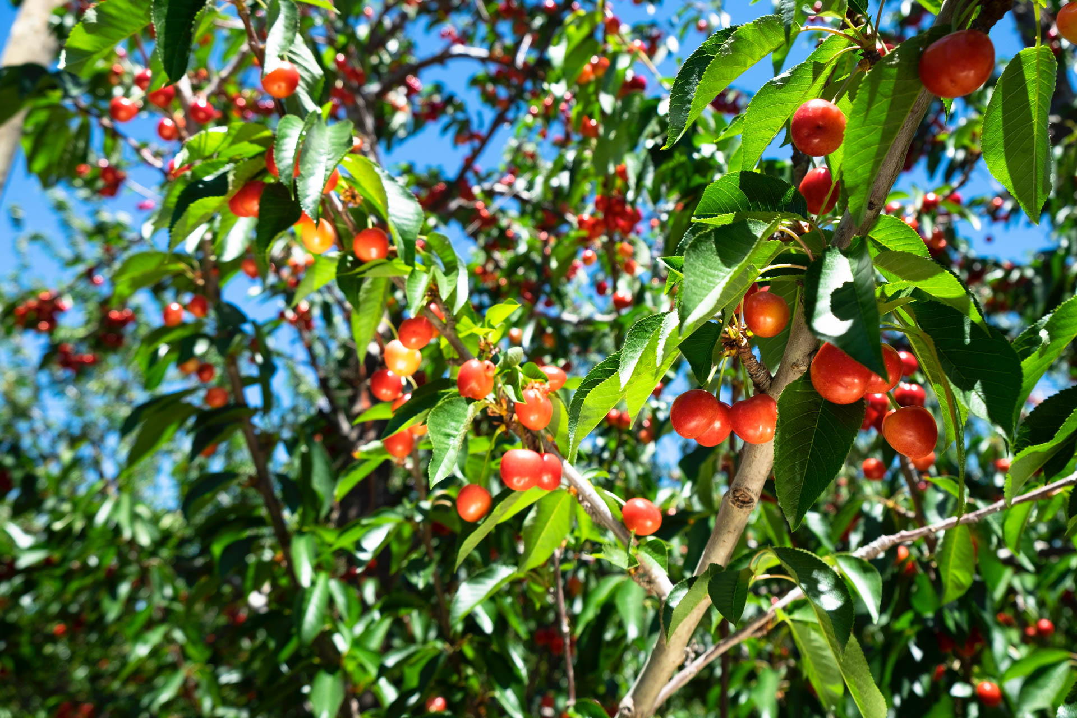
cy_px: 359
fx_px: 808
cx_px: 538
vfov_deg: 47.9
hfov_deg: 67.4
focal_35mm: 27
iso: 200
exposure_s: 1/340
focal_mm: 18
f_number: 5.6
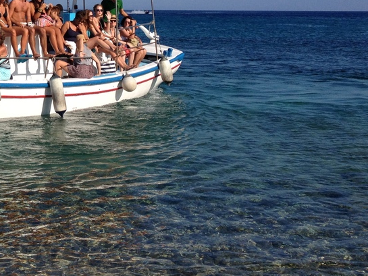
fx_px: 819
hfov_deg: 24.1
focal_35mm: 77
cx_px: -9
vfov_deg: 18.4
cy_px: -26
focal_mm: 4.28
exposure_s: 1/2304
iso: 50
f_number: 2.4
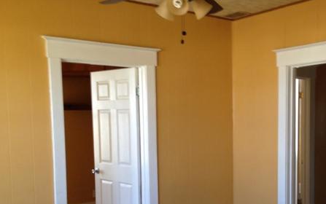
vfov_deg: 25.6
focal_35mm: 50
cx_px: 221
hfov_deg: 39.7
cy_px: 151
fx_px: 445
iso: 64
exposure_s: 1/20
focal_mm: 4.12
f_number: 2.4
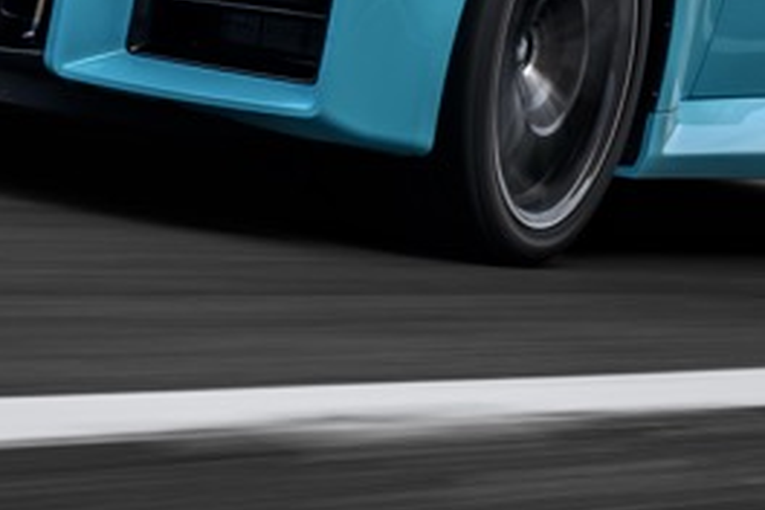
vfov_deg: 6.0
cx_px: 220
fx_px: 4845
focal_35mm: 228
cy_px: -170
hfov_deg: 9.0
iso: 32
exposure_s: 1/15
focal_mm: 47
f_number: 10
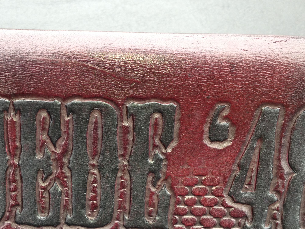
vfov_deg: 25.4
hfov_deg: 33.6
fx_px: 502
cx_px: 110
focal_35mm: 57
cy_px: 169
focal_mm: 4.28
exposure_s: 1/159
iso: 50
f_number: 2.4
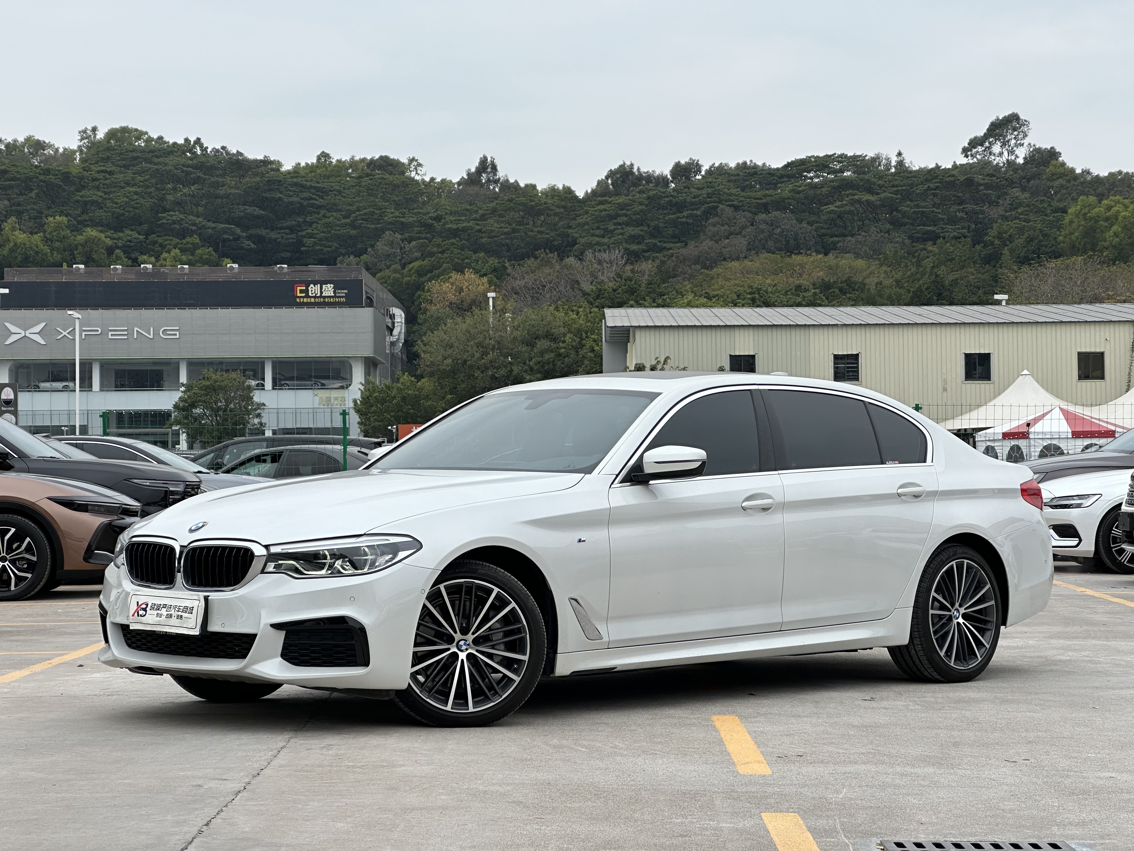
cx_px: 567
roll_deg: +0.6
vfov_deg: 19.1
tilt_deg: +1.6
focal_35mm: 77
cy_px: 426
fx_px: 2522
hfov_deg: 25.3
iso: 32
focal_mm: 9
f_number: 2.8
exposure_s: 1/504
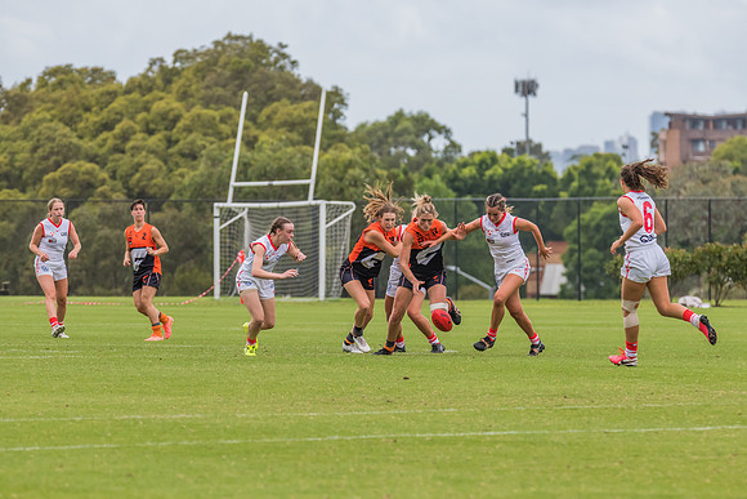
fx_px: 7935
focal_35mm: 382
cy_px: 257
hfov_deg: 5.4
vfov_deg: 3.6
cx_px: 380
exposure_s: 1/1600
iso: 1000
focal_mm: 320
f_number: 9
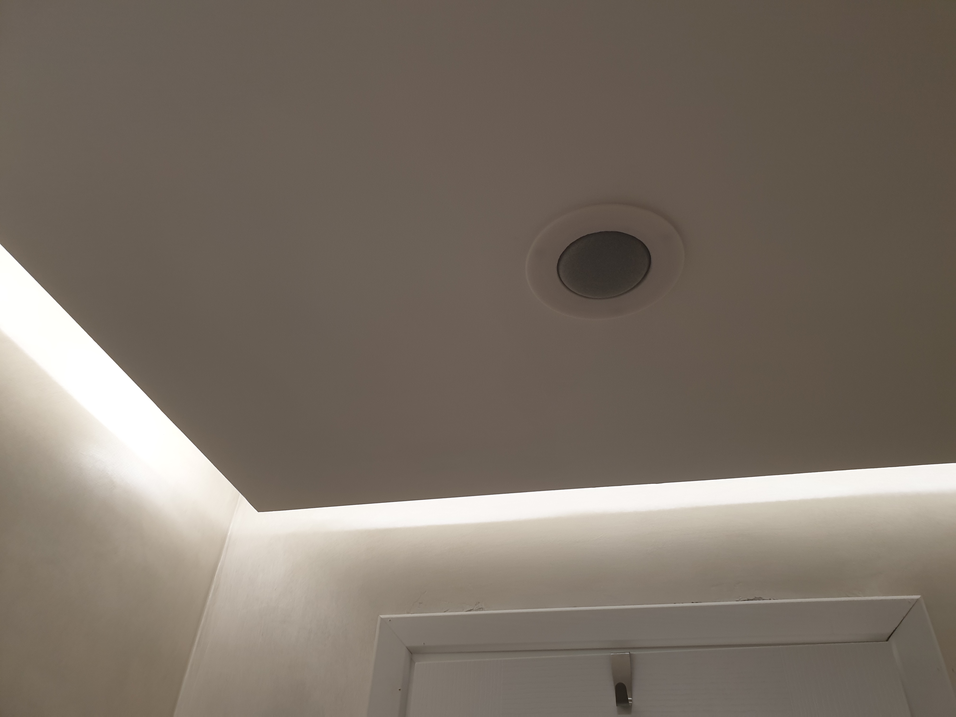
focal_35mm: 26
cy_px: 358
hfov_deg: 67.3
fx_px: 718
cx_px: 478
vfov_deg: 53.1
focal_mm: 4.3
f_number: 2.4
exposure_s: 1/50
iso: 100
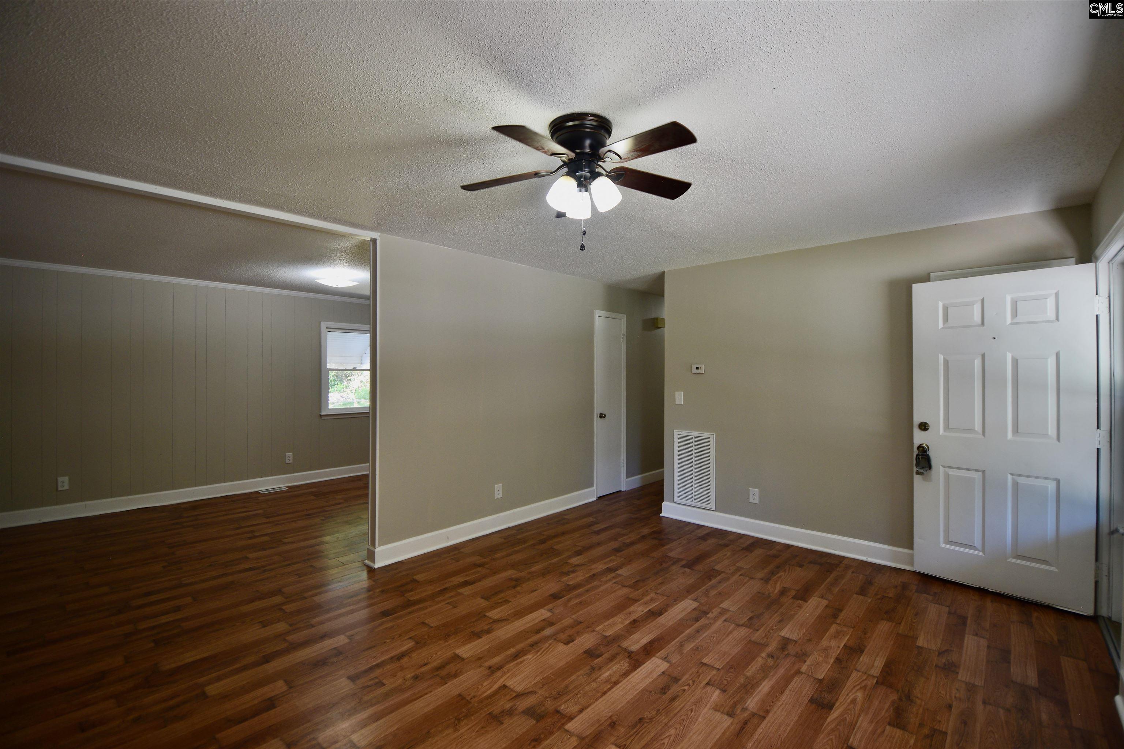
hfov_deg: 100.4
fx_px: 468
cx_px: 562
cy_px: 374
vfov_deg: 77.3
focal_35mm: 15
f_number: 3.5
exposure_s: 1/30
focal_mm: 10
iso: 100
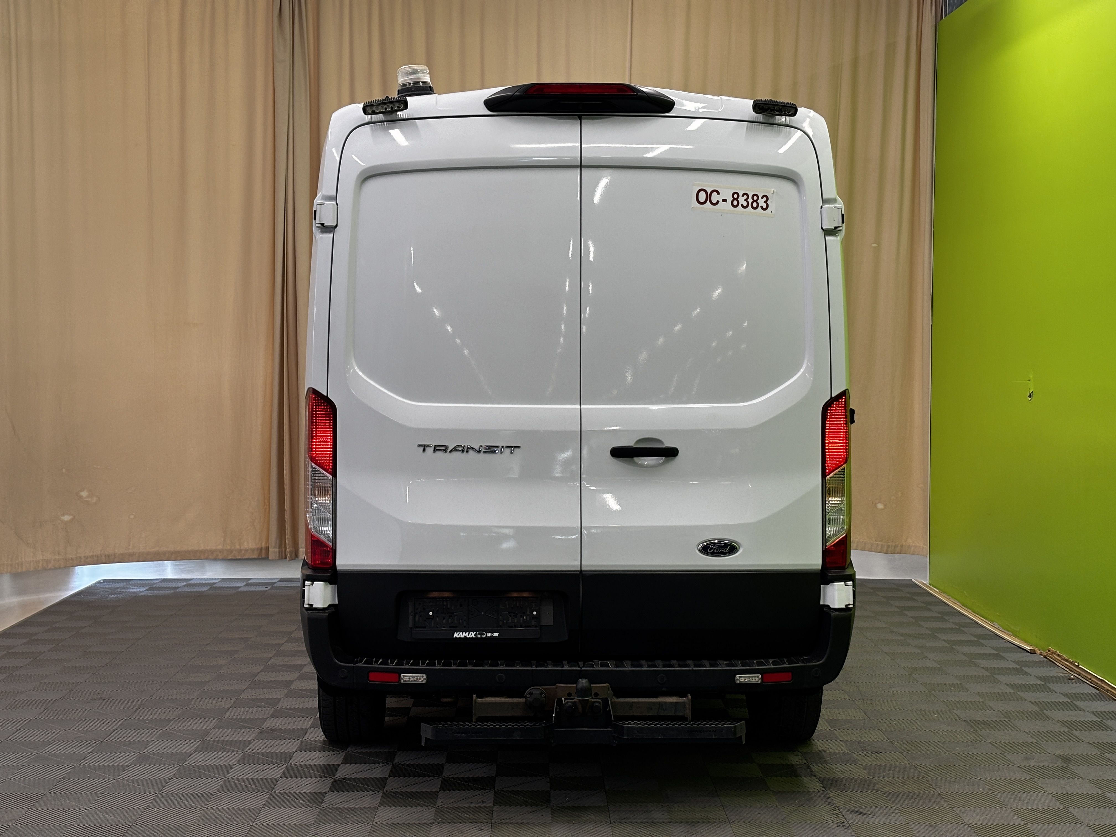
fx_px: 1676
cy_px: 418
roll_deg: +0.4
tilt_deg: -1.3
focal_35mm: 52
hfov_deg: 36.8
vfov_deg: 28.0
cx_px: 558
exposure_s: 1/100
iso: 40
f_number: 1.6
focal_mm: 5.96
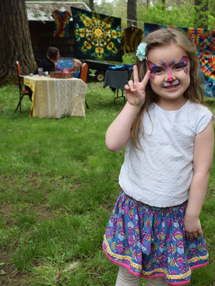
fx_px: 431
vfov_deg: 36.8
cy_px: 143
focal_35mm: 52
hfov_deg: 28.0
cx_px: 124
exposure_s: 1/160
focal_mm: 24
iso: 200
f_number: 5.6
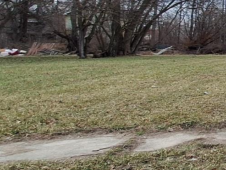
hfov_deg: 19.7
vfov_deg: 26.6
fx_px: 353
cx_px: 446
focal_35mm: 54
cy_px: 37
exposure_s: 1/1821
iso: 40
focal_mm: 1.74
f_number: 2.2
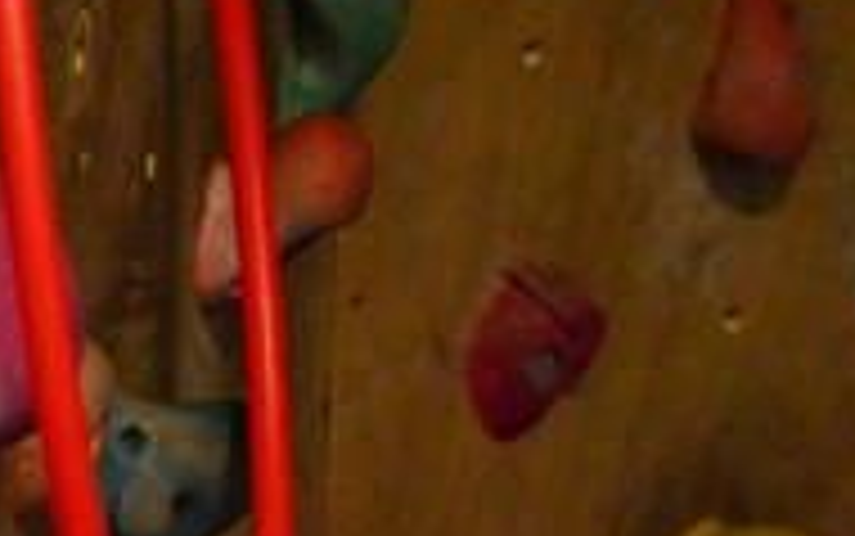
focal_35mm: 288
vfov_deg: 4.4
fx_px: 6709
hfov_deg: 7.3
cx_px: 590
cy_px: 1399
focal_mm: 35
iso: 3200
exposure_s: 1/250
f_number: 1.8
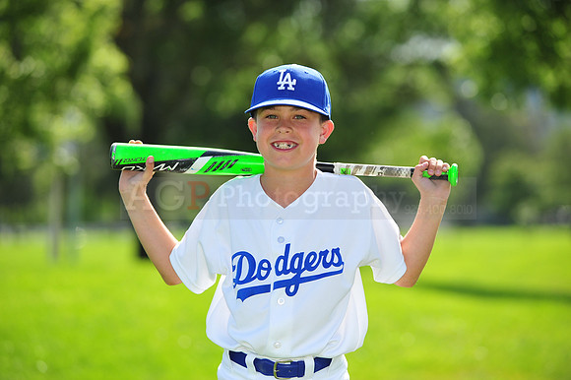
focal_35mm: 165
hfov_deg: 12.5
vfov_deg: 8.3
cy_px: 190
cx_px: 286
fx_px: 2615
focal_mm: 165
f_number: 4.5
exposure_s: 1/1600
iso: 320
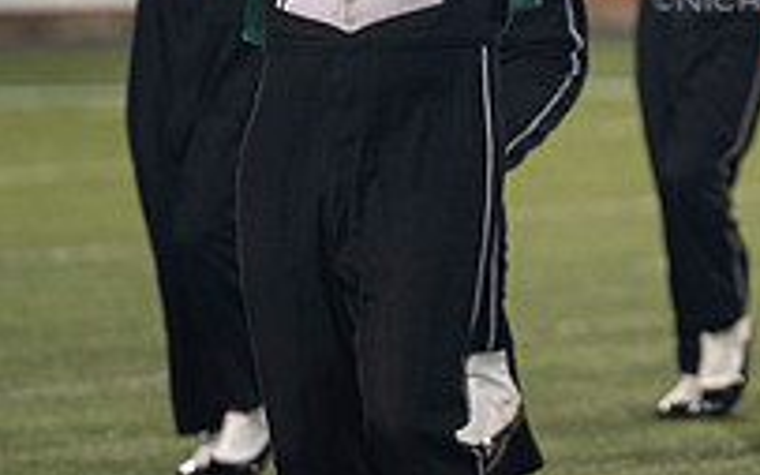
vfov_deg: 2.3
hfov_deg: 3.6
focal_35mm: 582
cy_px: -168
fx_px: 12058
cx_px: 809
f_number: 2.8
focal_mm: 200
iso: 1000
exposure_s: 1/500
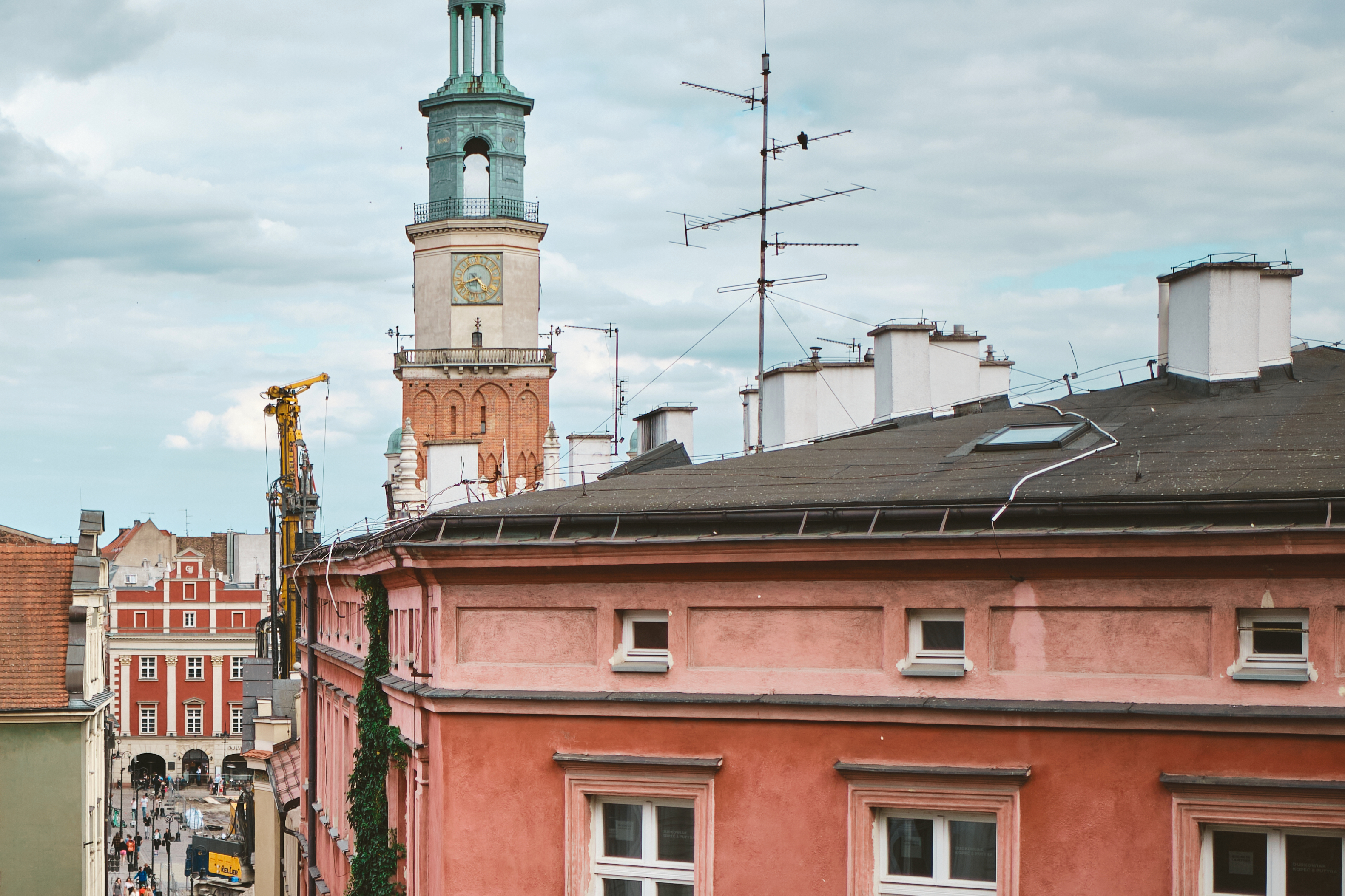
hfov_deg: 30.0
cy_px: 611
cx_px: 219
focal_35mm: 65
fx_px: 2428
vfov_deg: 20.8
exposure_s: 1/2000
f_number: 2
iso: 200
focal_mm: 23
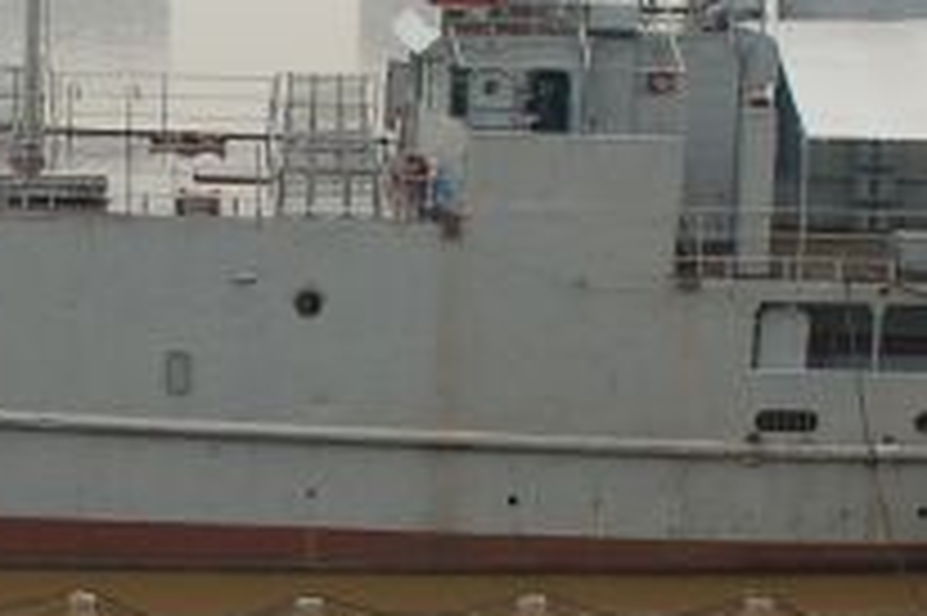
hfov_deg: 19.2
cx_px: 148
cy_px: 225
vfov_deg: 13.0
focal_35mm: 105
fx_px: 2702
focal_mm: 18
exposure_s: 1/160
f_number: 6.3
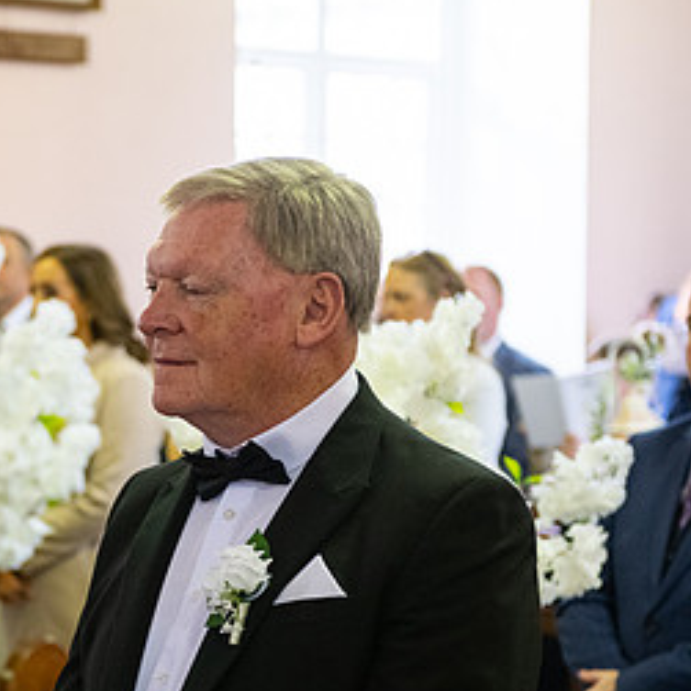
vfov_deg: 15.3
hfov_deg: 15.2
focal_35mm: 114
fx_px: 2575
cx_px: 190
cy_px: 472
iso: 1250
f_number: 3.5
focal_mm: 58
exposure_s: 1/160
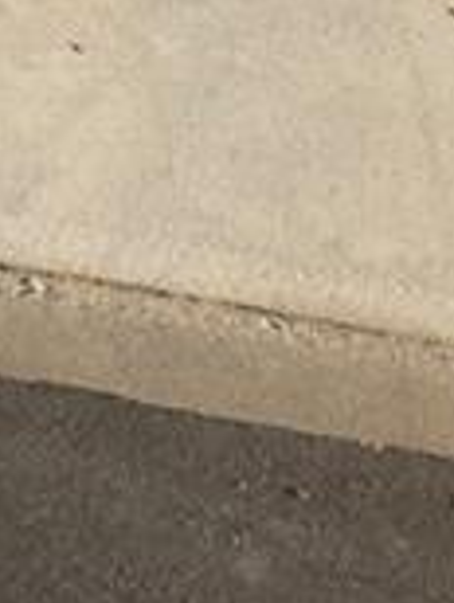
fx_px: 3122
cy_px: -1042
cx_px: -384
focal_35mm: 179
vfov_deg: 9.3
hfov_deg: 8.0
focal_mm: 6.3
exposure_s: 1/3550
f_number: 1.7
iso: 80
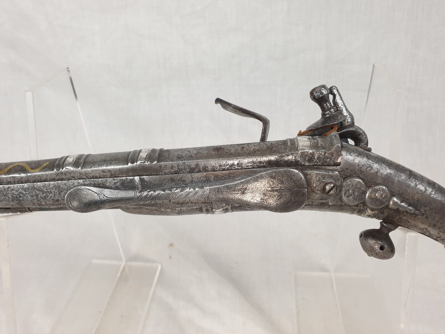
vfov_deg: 53.1
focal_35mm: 26
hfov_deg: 67.3
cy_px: 167
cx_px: 222
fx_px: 334
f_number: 2.4
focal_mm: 4.3
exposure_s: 1/100
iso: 100
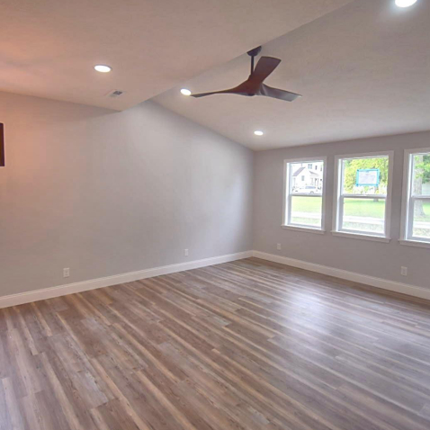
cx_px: 197
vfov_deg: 74.8
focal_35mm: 20
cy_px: 214
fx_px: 281
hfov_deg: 74.7
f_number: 4.5
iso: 200
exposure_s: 1/100
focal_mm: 10
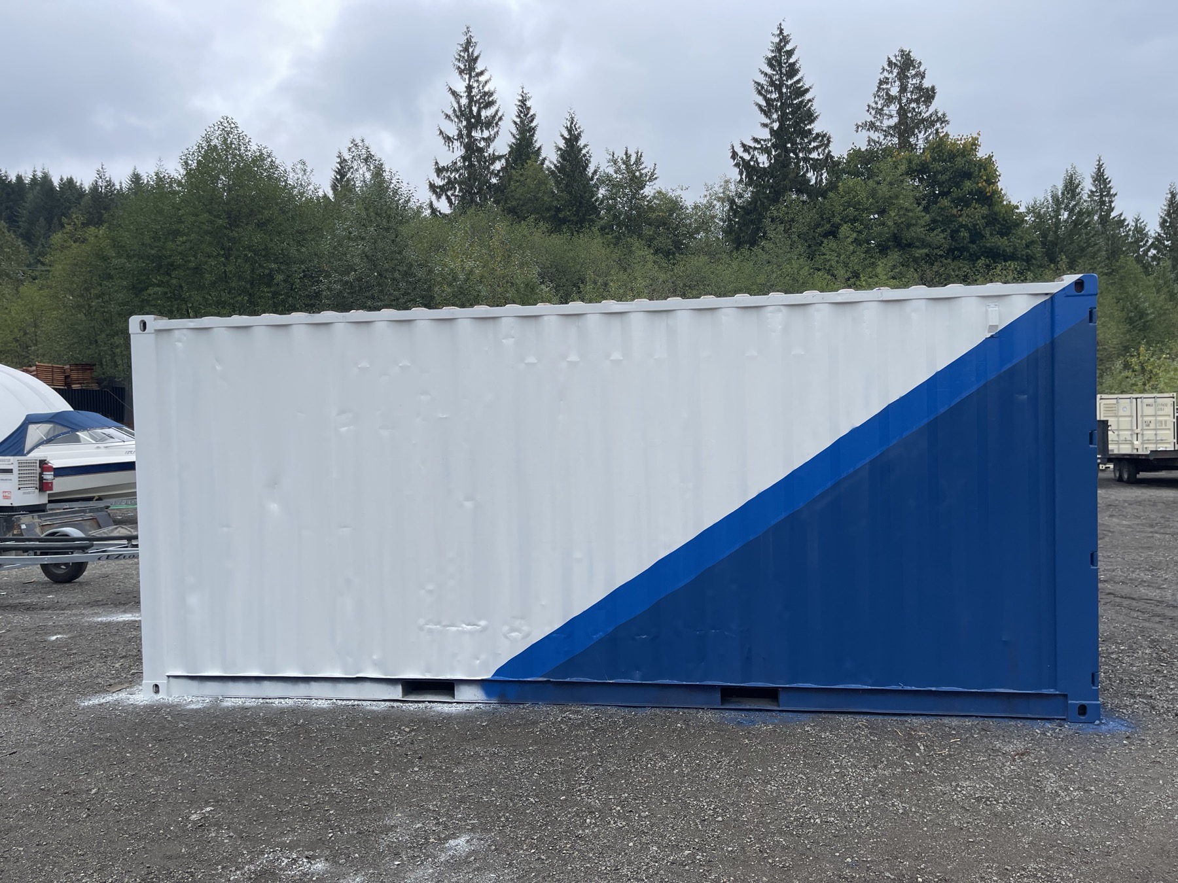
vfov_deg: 53.1
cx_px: 589
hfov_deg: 67.3
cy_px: 442
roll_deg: +1.6
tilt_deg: +0.3
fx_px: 885
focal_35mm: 26
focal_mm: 5.1
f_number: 1.6
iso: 32
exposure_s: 1/1821
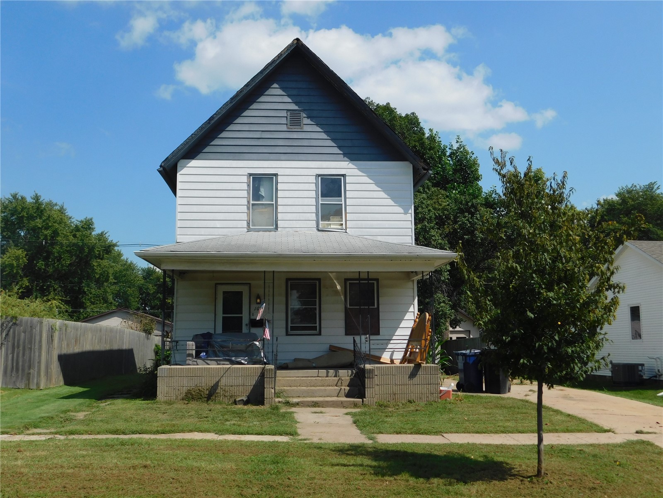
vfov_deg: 39.7
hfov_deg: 51.4
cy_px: 249
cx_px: 332
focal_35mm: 36
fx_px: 690
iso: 125
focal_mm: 6.3
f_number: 7
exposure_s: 1/500
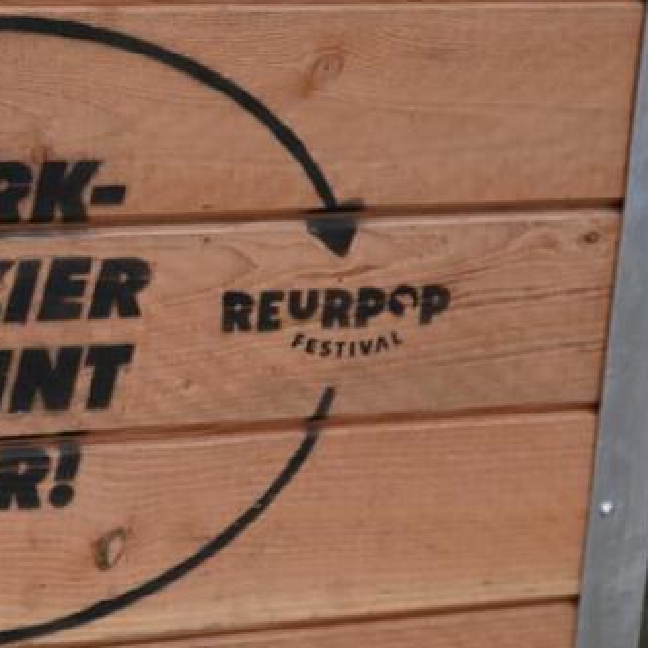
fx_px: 3537
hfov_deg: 10.4
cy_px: 431
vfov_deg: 10.5
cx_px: 95
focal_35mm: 167
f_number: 2.8
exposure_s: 1/100
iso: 3200
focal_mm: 66
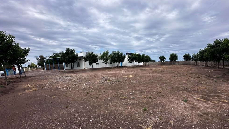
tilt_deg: -9.0
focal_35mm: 16
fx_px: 97
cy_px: 78
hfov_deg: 99.3
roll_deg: +2.3
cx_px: 119
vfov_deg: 66.3
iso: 40
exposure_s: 1/2304
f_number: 2.2
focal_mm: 2.22
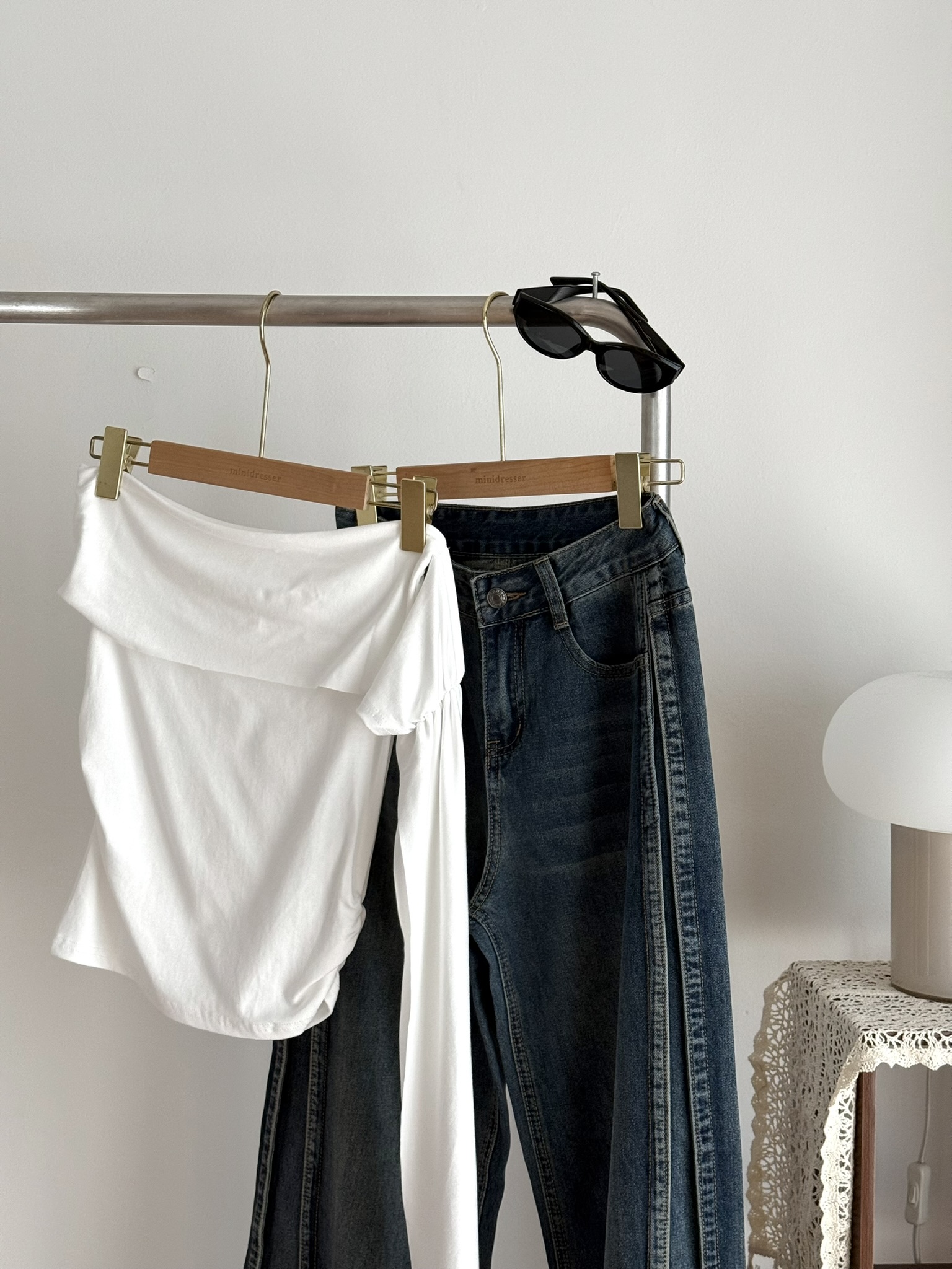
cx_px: 476
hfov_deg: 30.3
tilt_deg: -3.2
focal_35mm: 48
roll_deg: -0.9
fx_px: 1760
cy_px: 634
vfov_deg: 39.7
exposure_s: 1/60
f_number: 1.78
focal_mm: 6.76
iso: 100
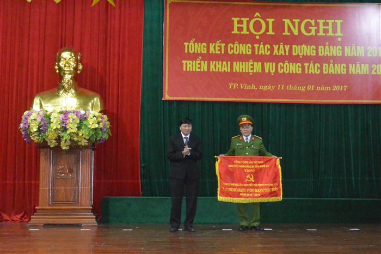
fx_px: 571
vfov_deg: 25.0
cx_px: 190
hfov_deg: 36.9
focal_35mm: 54
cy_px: 127
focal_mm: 20.3
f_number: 5
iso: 3200
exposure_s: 1/60
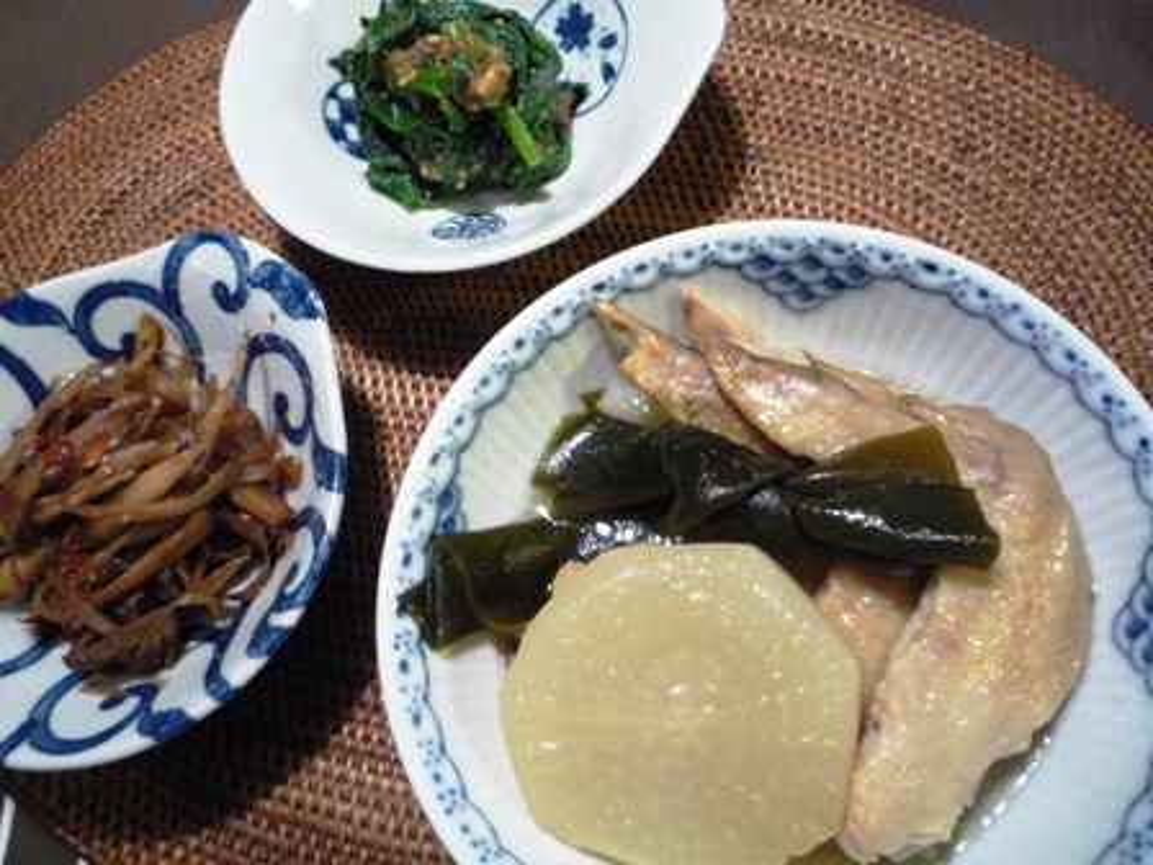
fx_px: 999
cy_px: 432
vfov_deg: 46.8
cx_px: 576
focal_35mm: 30
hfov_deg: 60.0
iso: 400
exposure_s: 1/20
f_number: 3.3
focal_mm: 5.2
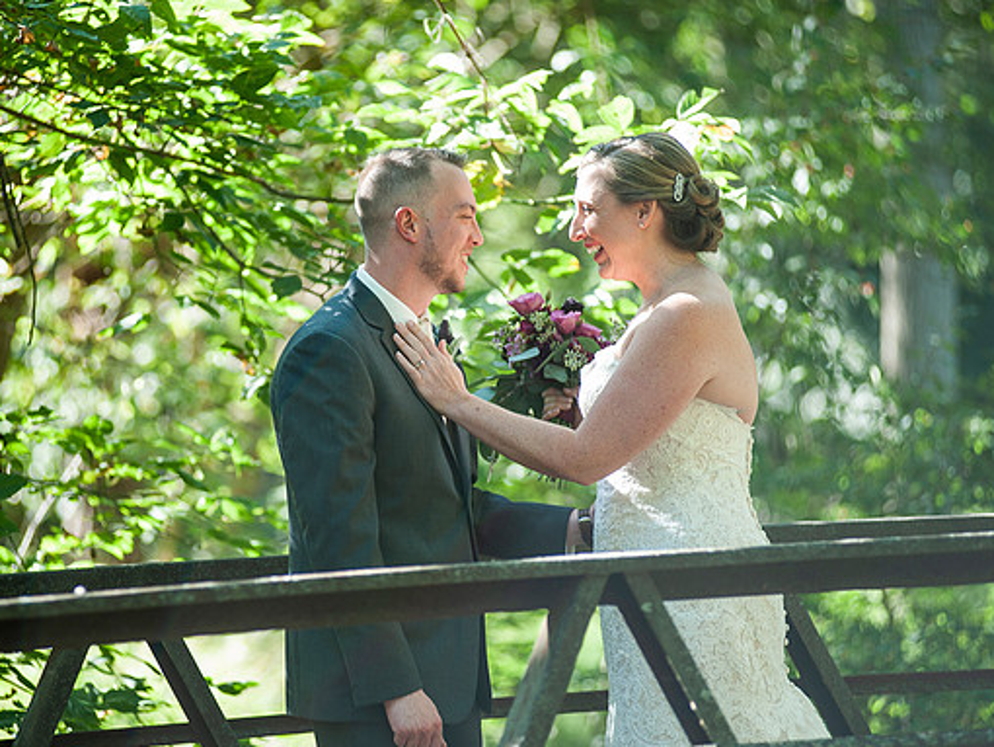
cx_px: 384
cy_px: 335
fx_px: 5889
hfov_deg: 9.6
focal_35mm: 205
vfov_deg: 7.3
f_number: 2.8
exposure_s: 1/250
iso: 160
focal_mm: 170
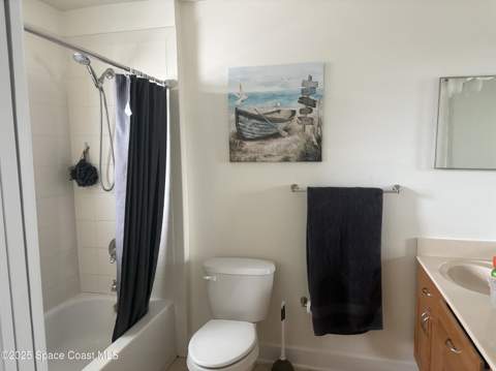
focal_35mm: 26
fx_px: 372
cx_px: 248
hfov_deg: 67.4
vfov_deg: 53.0
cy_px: 186
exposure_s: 1/60
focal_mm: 5.96
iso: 320
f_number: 1.6
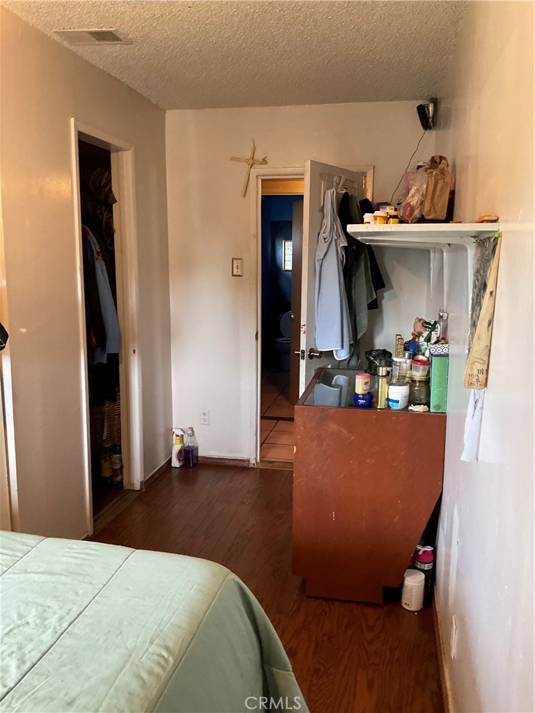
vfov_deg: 61.7
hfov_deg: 48.2
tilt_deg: -9.7
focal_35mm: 29
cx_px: 268
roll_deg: -0.3
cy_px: 356
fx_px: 598
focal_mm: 3
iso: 160
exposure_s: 1/60
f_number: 1.8
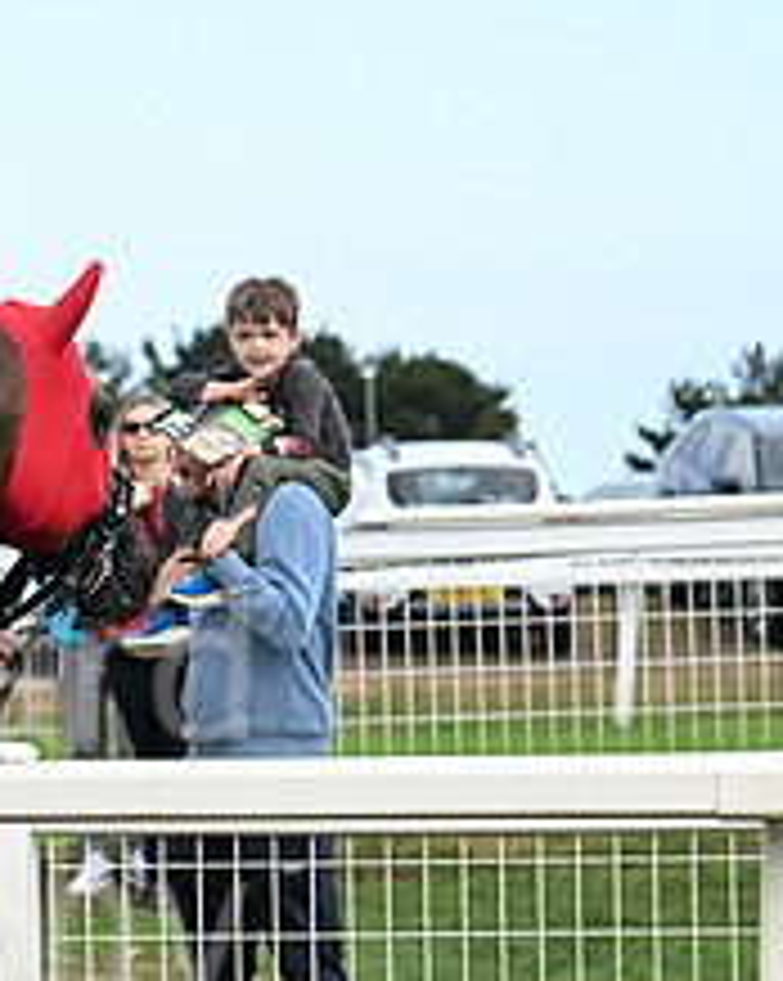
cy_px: 709
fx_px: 5657
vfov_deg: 9.9
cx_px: -324
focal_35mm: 195
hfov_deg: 7.8
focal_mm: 78
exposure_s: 1/2000
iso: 800
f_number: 4.5
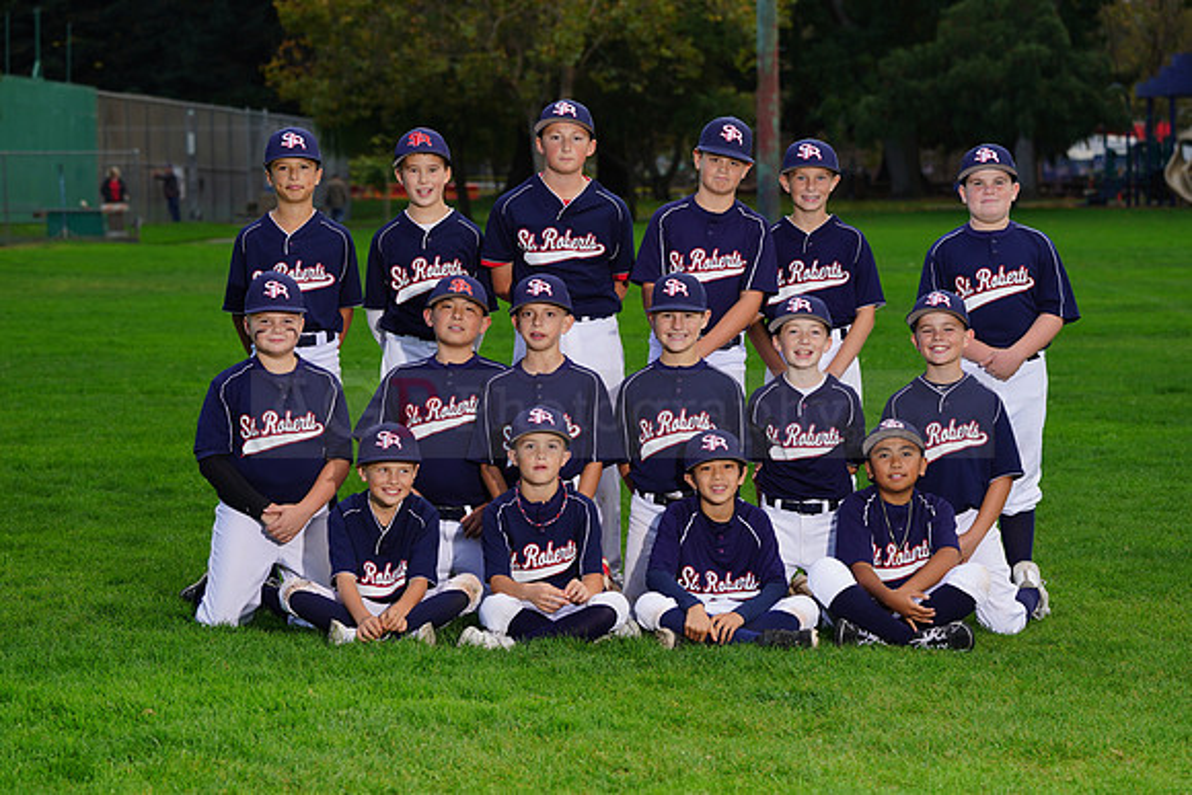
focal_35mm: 135
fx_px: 4471
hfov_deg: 15.2
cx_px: 596
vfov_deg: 10.2
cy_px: 398
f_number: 7.1
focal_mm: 135
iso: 160
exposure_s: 1/200
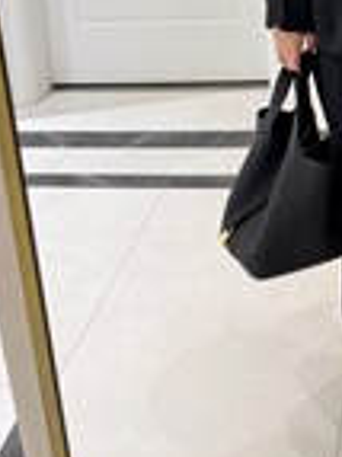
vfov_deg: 25.1
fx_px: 884
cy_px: -137
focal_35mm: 67
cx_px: 441
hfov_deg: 20.1
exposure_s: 1/50
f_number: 1.78
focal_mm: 6.76
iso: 160
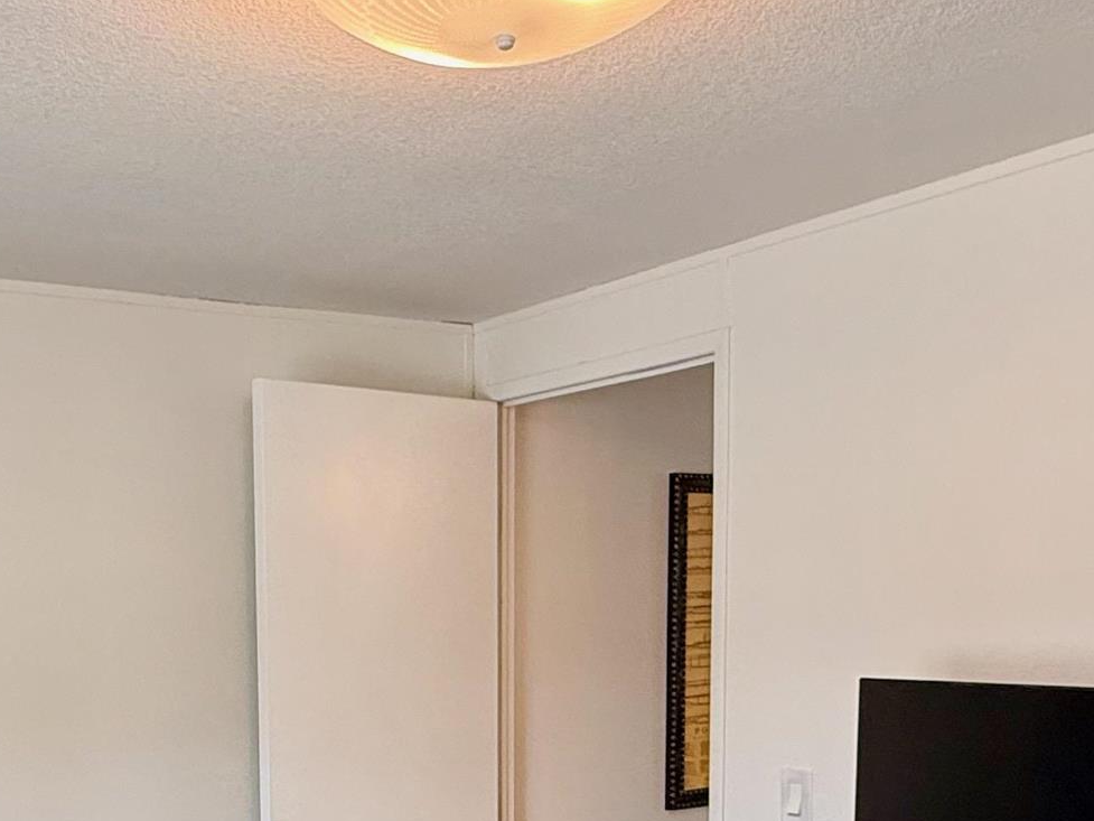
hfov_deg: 41.6
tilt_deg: -4.7
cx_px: 271
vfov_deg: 31.3
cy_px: 746
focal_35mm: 44
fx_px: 1391
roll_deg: +1.1
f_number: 2.2
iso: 160
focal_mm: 2.22
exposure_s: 1/120
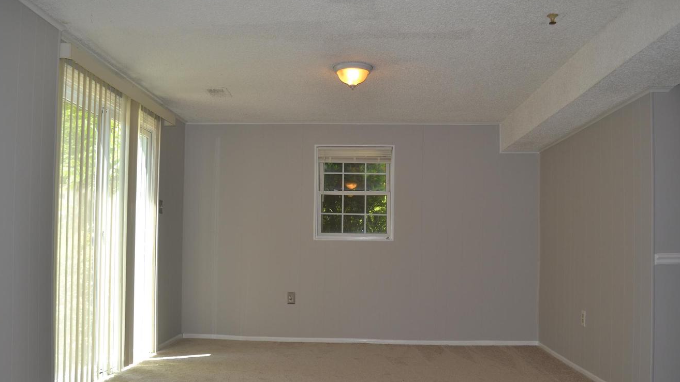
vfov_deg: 37.7
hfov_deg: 62.6
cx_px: 326
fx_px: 559
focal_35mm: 31
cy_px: 225
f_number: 4
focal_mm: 18
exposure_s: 1/125
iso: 220
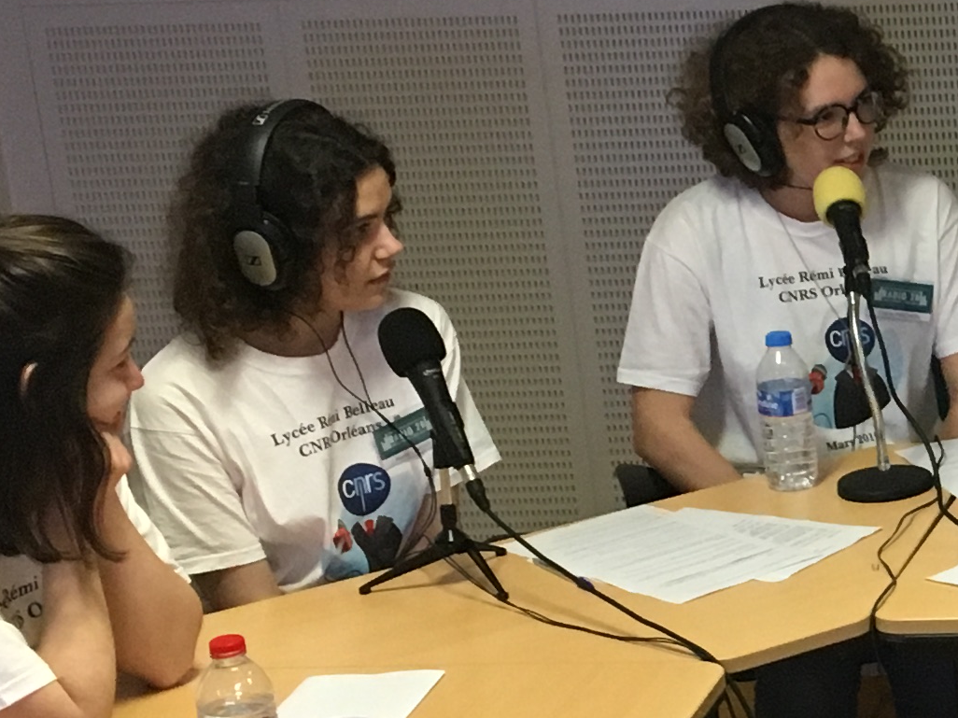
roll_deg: +3.1
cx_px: 1386
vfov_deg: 13.0
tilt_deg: -17.0
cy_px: 472
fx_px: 3154
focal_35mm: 114
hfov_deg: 16.0
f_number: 2.2
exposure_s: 1/33
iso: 160
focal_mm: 4.15
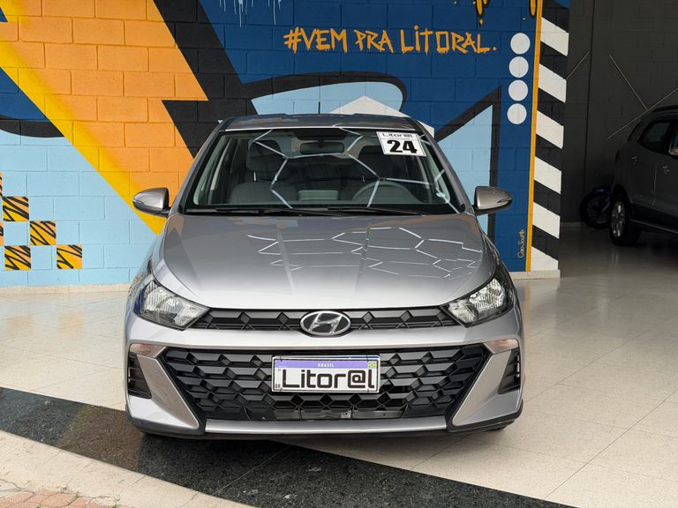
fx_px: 940
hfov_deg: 39.7
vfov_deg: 30.3
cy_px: 254
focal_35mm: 48
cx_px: 339
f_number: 1.78
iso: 80
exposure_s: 1/1543
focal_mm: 6.76
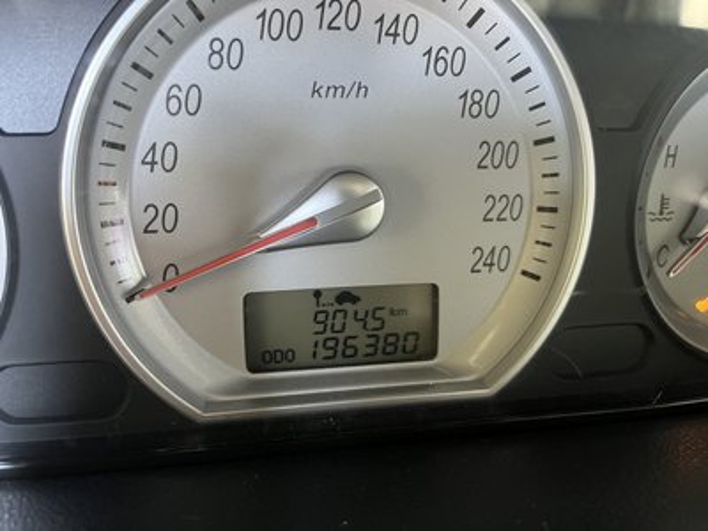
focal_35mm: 26
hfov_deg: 67.3
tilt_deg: -32.2
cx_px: 354
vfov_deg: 53.1
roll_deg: -0.8
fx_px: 532
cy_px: 266
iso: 500
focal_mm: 5.1
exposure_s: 1/53
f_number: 1.6
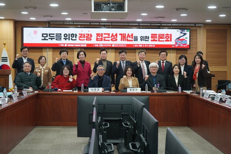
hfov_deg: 33.9
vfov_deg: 23.0
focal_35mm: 59
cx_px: 116
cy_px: 77
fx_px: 379
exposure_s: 1/160
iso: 1000
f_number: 5
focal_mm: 59
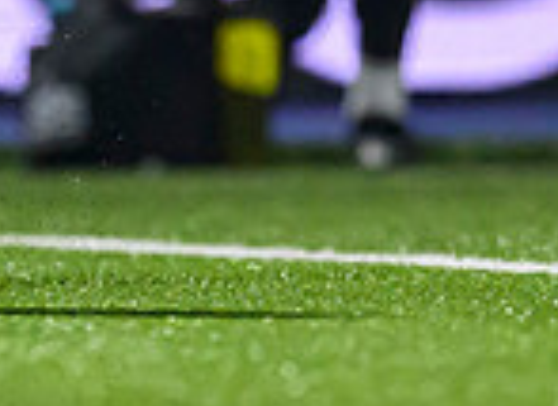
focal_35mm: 2877
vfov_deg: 0.5
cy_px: -134
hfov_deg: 0.7
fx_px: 45889
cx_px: -46
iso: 5000
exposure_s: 1/1600
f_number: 3.2
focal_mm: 400
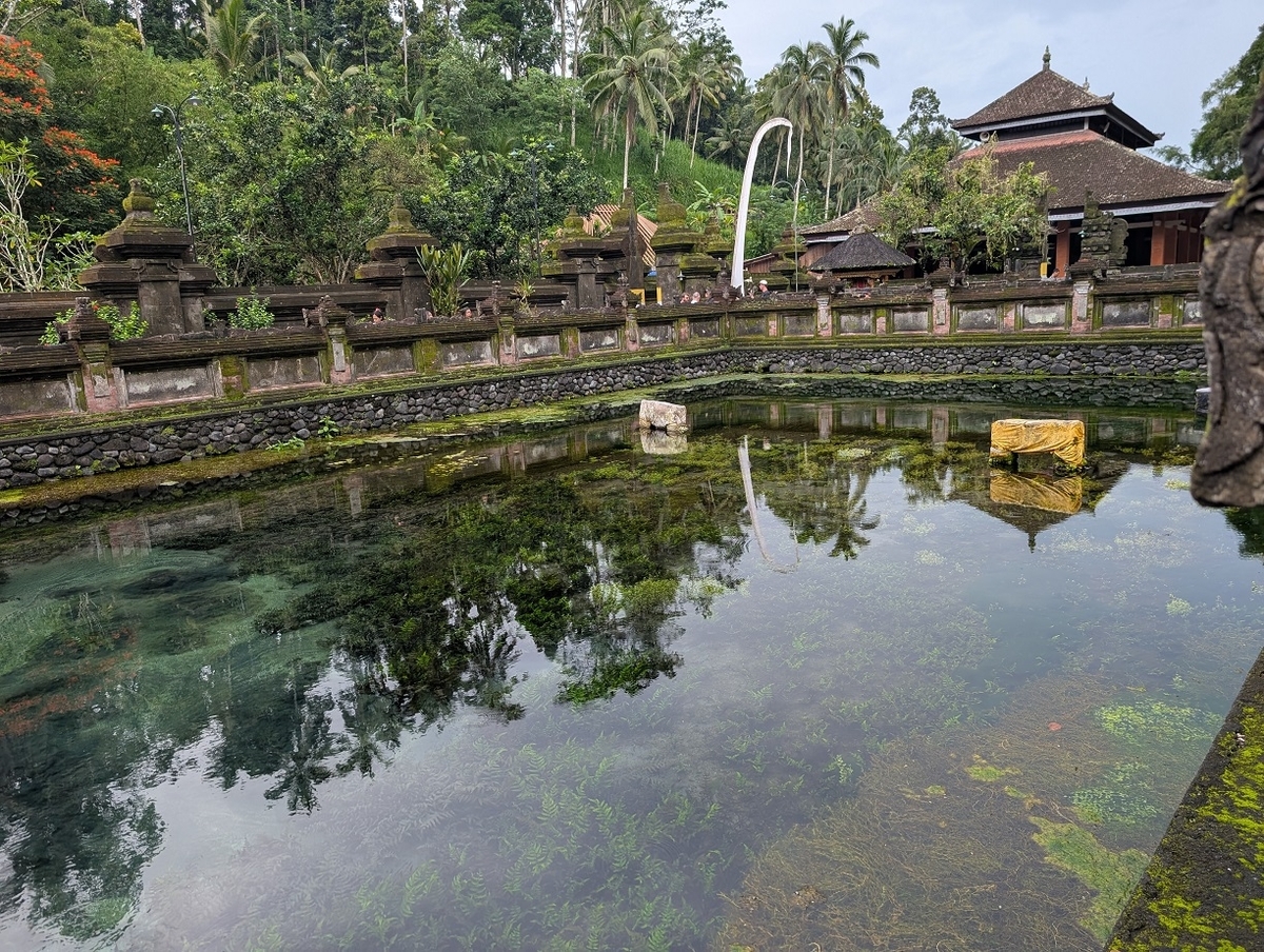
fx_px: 878
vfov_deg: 57.0
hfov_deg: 71.5
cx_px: 632
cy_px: 476
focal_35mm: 24
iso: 20
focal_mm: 6.9
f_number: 1.68
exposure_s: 1/391
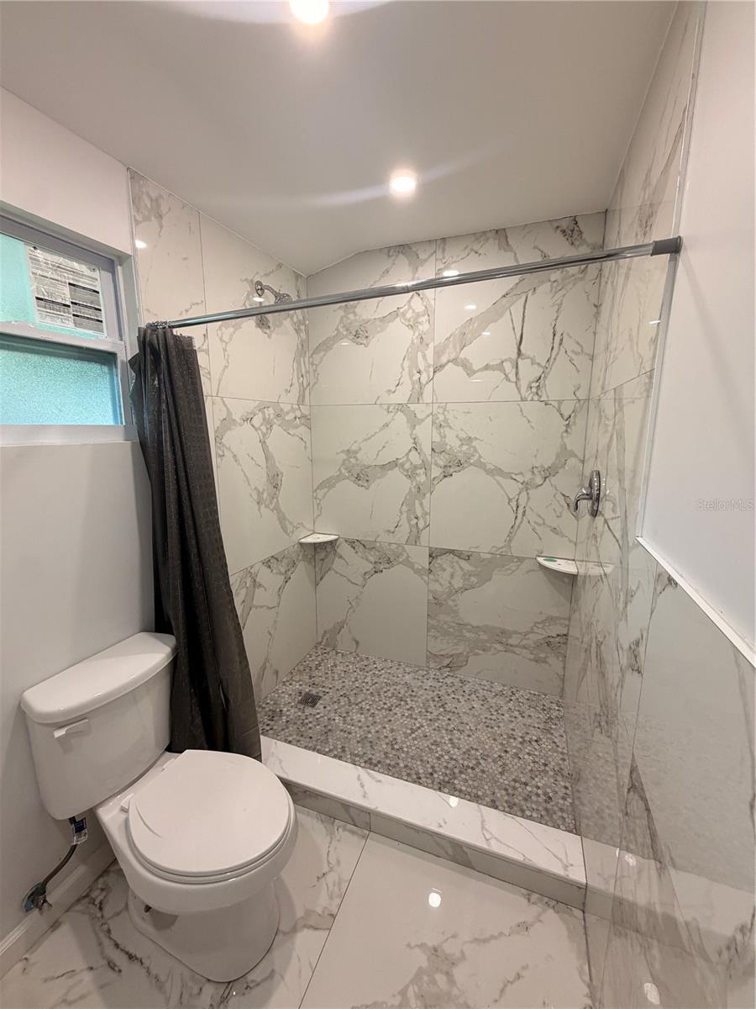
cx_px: 378
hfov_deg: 85.7
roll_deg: +0.0
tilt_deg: -11.3
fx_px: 408
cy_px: 504
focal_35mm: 14
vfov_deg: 102.1
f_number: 2.2
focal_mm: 2.22
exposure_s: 1/120
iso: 250
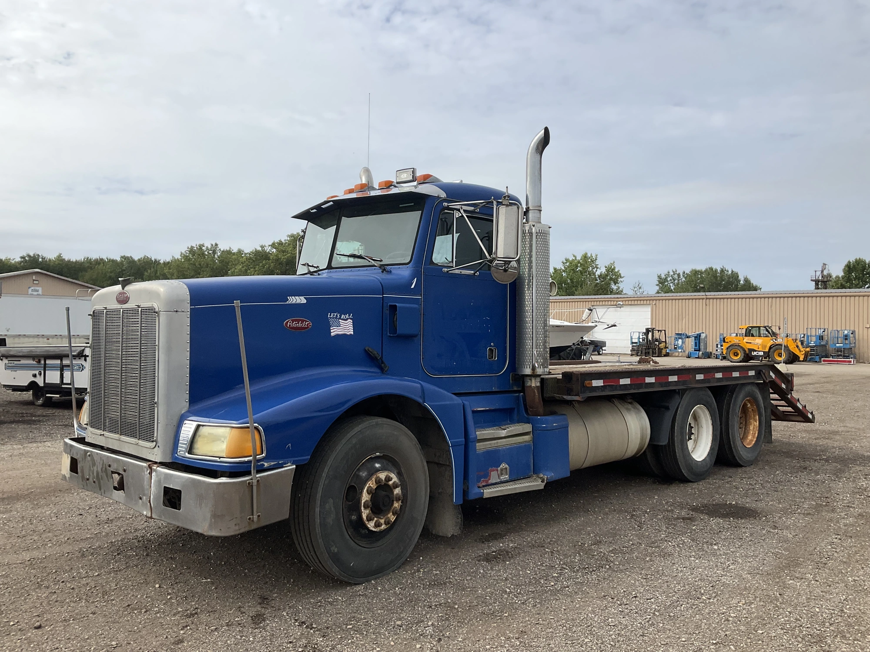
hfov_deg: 61.7
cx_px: 435
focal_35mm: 29
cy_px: 326
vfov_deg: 48.2
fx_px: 729
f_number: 1.8
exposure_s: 1/2538
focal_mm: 3
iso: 25
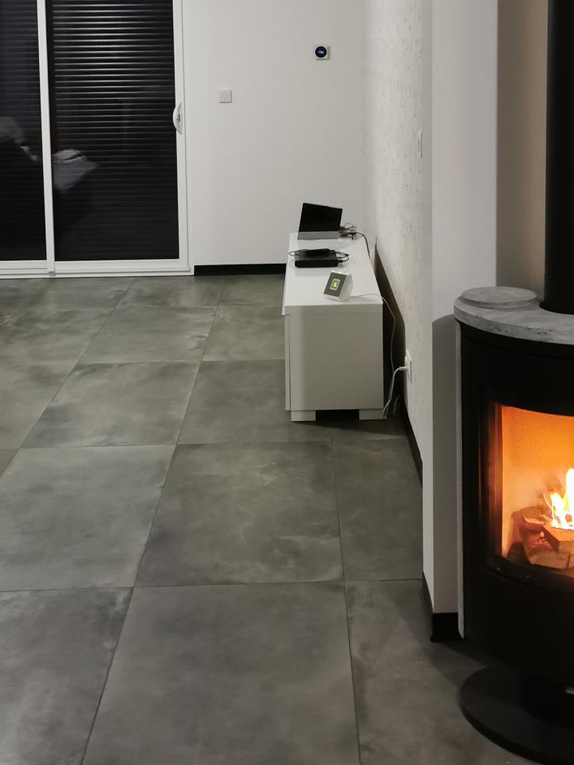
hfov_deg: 26.5
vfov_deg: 34.0
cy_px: 165
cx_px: 341
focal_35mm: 55
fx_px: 1216
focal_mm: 5.58
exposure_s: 1/33.3
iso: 500
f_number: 1.8
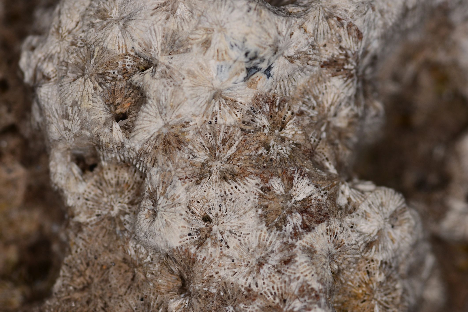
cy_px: 156
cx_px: 234
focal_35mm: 158
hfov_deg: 13.0
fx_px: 2047
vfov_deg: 8.7
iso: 100
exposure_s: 1/200
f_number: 16
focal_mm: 105
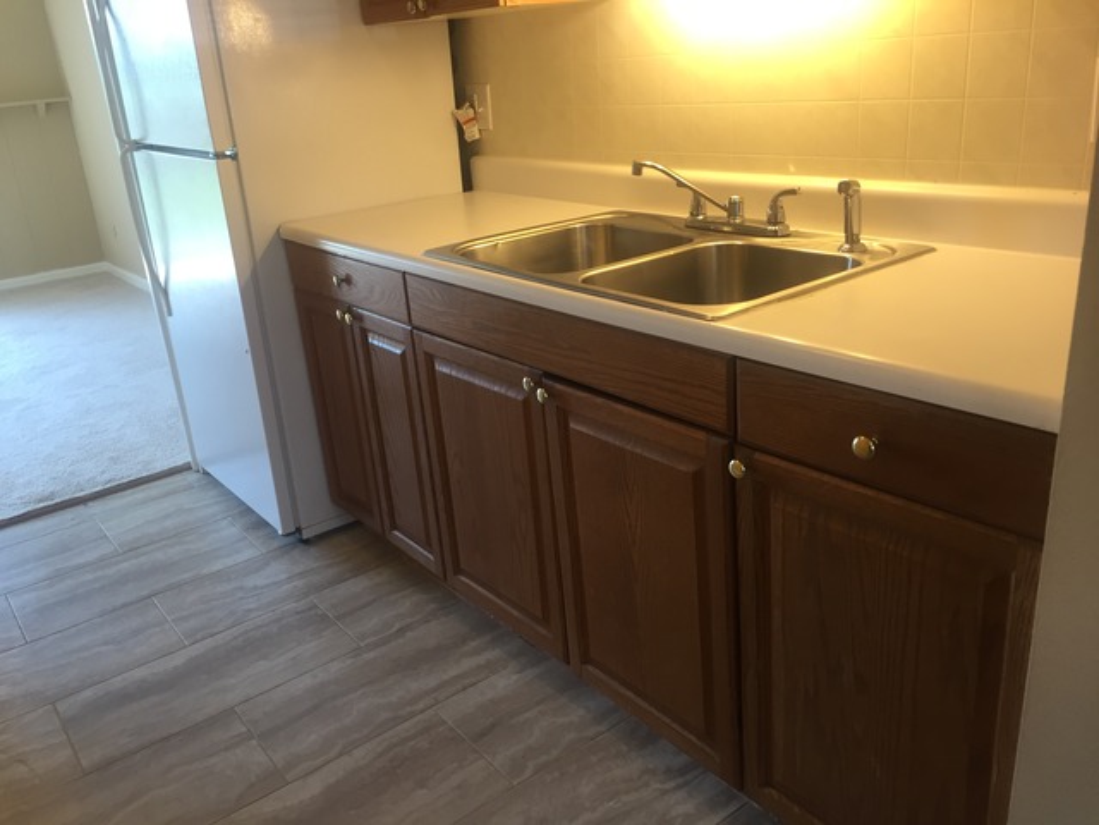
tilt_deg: -20.5
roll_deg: +4.8
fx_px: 921
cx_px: 550
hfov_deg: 61.7
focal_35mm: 29
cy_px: 412
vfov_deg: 48.2
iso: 32
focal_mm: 4.15
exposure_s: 1/40
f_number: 2.2
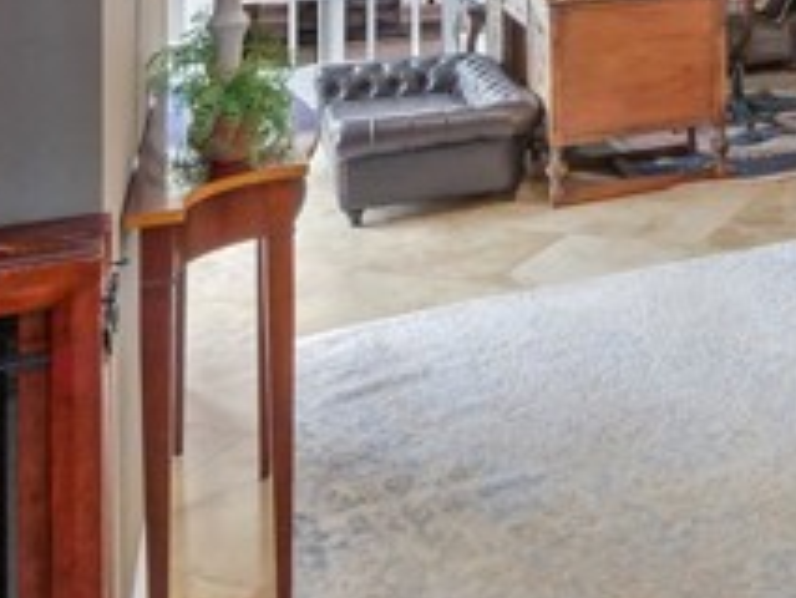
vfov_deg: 26.4
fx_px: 1104
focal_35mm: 48
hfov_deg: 33.8
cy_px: -146
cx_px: 901
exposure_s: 1/8
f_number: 8
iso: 1600
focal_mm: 8
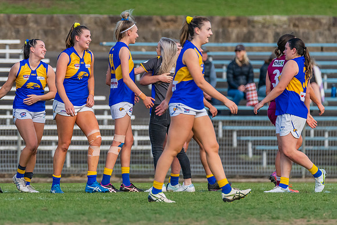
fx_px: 7266
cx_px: 138
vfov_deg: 1.8
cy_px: 51
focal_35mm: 776
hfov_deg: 2.7
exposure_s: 1/1600
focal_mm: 460
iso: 1600
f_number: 6.3
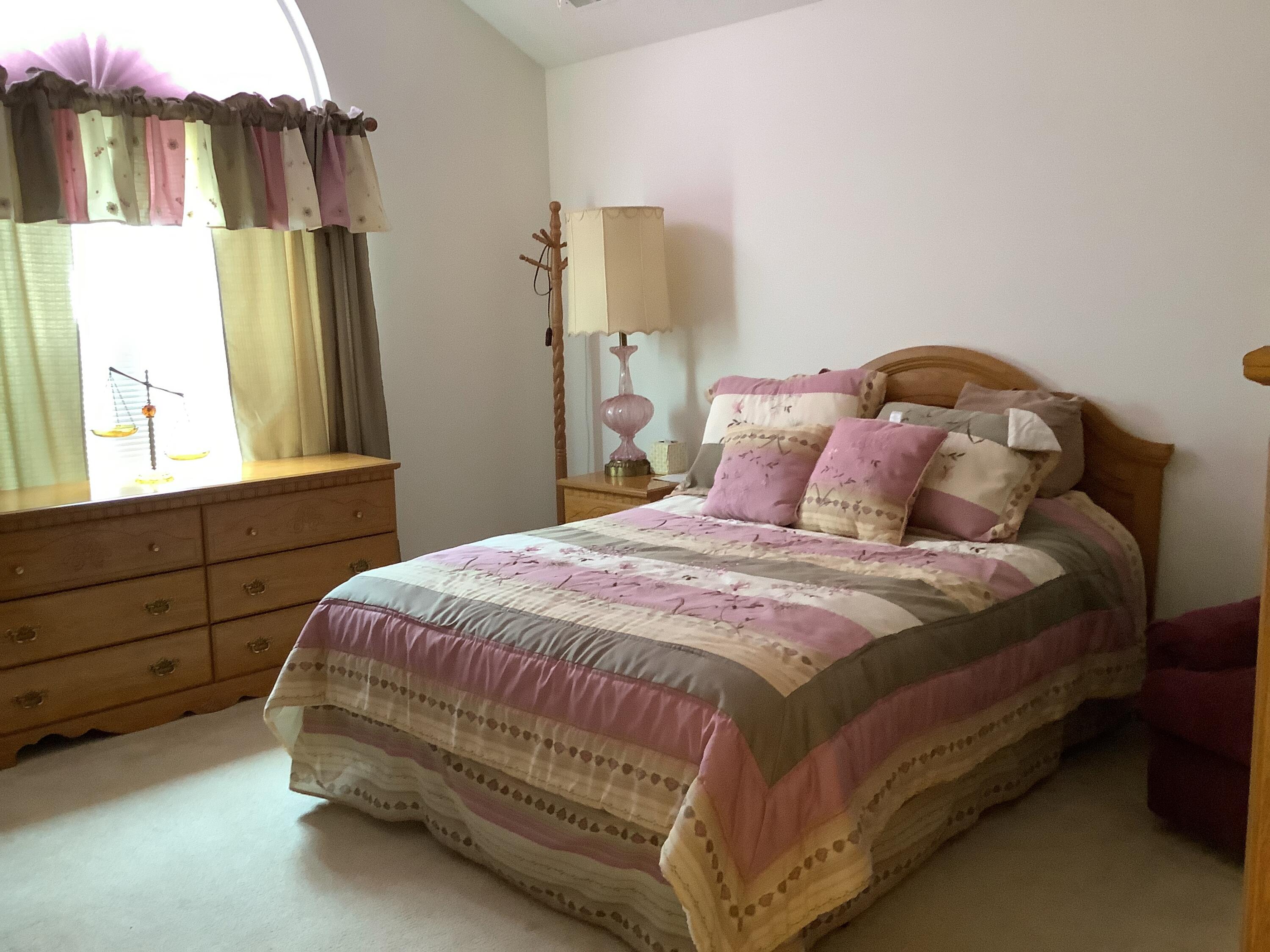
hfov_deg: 58.4
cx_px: 635
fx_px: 1137
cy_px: 476
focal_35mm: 31
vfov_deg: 45.4
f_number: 2.4
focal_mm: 3.3
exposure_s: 1/30
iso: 320
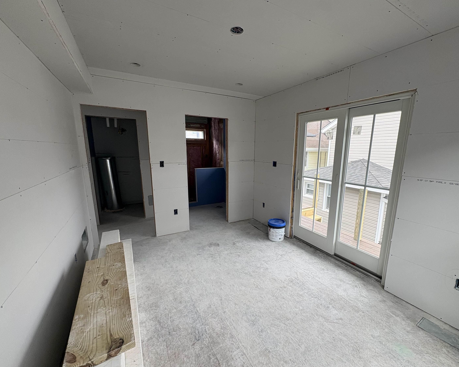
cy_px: 188
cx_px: 243
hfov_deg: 96.7
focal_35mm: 15
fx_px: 204
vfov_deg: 84.0
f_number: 2.2
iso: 80
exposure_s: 1/99
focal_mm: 2.22
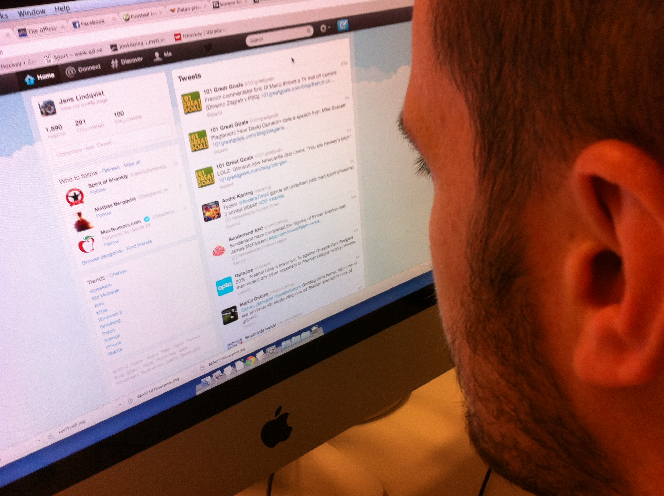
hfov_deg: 52.7
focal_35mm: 35
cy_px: 248
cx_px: 332
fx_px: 670
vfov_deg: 40.6
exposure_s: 1/17
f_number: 2.8
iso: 80
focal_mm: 3.85
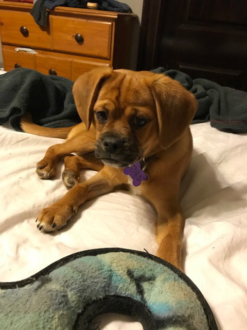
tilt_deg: -28.9
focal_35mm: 28
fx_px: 266
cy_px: 165
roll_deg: -4.7
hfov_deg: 49.7
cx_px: 124
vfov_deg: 63.4
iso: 100
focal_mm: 3.99
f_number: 1.8
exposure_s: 1/15
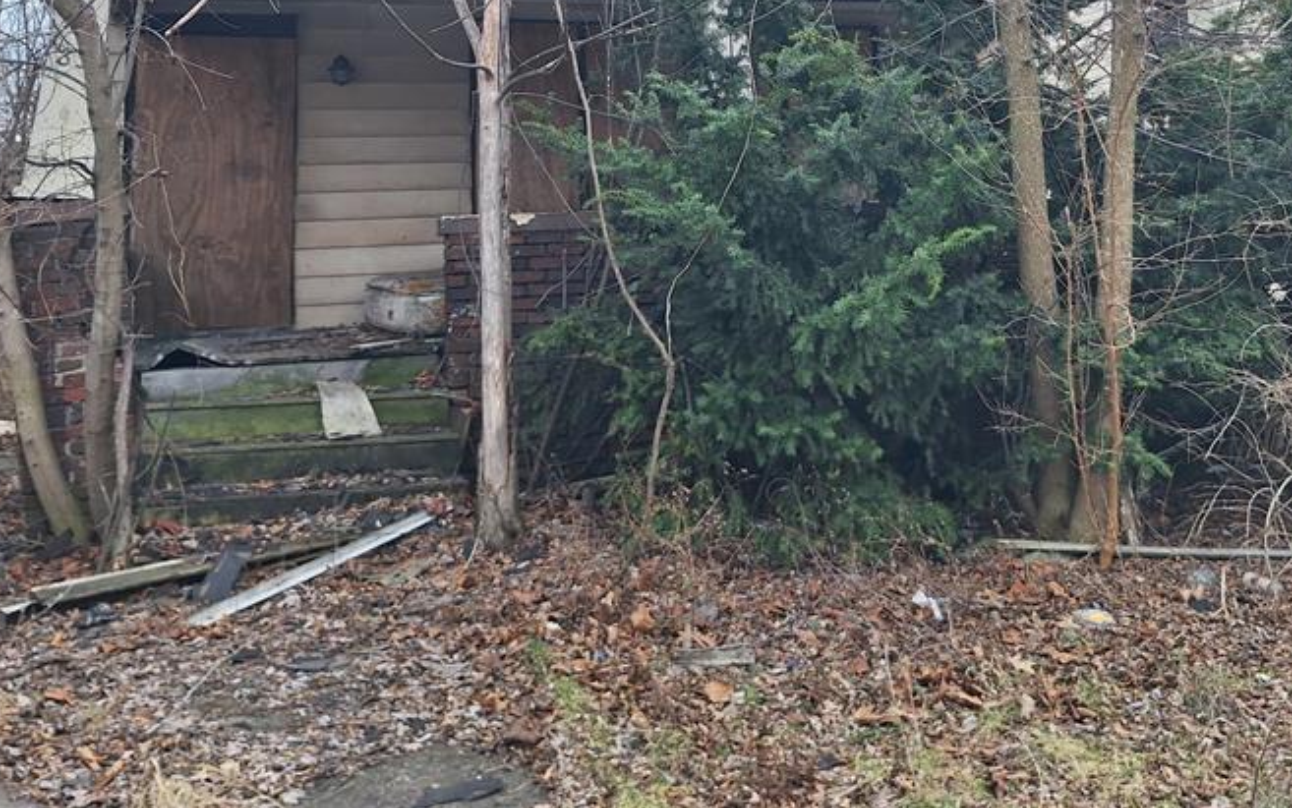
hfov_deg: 51.4
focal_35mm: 38
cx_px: 724
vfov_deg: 31.7
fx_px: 1338
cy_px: 55
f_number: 1.8
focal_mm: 5.54
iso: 40
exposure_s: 1/1546
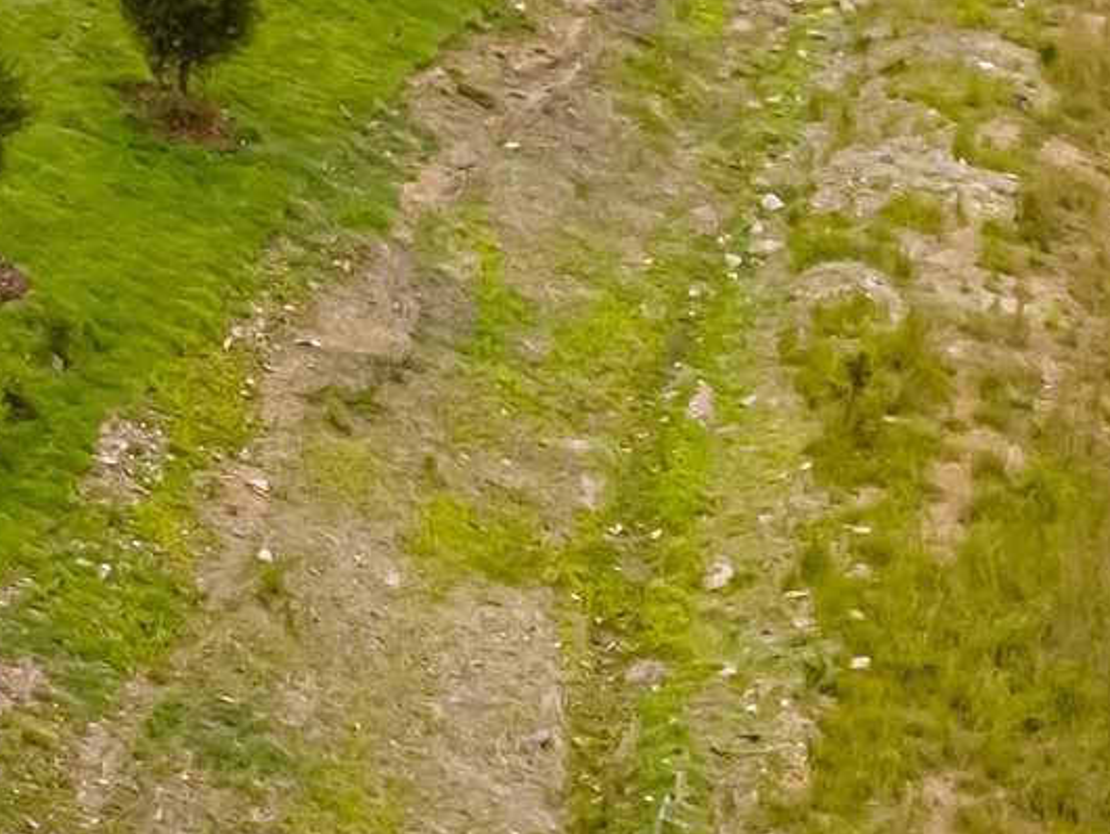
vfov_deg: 10.2
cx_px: -1020
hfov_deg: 12.6
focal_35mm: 139
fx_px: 4459
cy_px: -520
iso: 100
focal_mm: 4.5
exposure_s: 1/120
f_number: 2.8
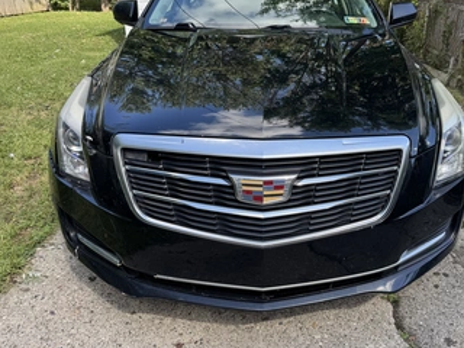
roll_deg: -0.2
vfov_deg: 46.7
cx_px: 278
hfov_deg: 59.5
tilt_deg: -23.2
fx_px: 402
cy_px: 154
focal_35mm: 30
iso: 80
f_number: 1.78
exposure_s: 1/577
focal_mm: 6.76
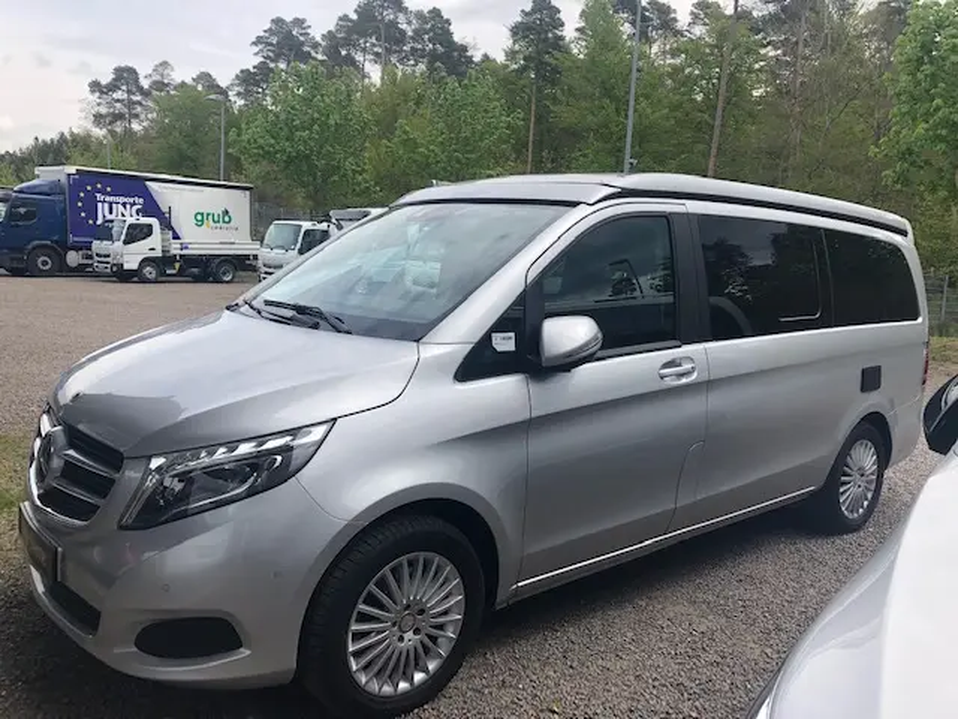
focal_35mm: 28
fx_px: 775
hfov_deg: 63.4
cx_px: 479
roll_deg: -3.1
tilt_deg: -8.2
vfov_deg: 49.7
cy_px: 360
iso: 20
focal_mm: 3.99
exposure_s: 1/1000
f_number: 1.8
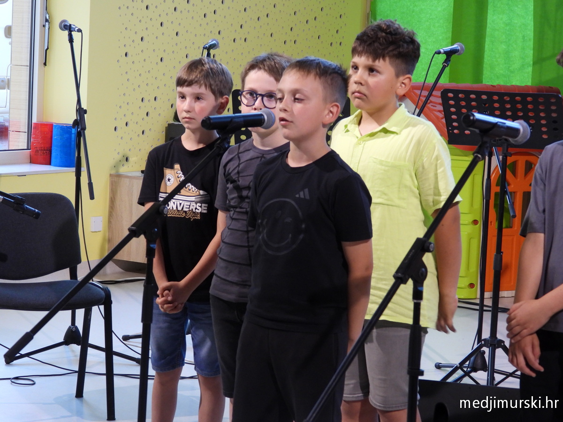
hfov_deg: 20.2
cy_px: 211
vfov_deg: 15.2
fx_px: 1578
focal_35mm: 97
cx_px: 282
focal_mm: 17.5
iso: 400
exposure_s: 1/30
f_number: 3.5
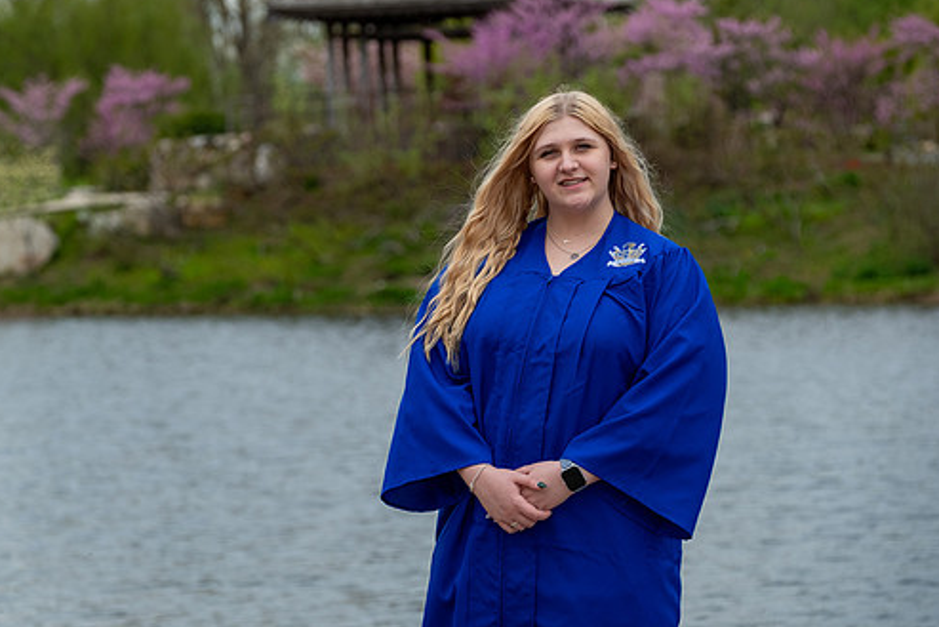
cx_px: 419
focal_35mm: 173
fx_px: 4513
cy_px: 310
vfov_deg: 7.9
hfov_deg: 11.9
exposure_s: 1/400
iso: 250
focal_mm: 98.2
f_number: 4
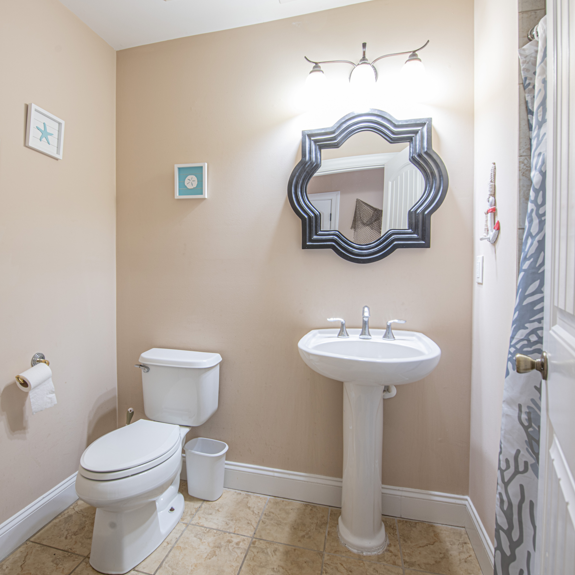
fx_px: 357
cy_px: 281
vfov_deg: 77.7
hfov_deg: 77.3
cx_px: 250
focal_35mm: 19
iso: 64
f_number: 9
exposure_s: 1.3
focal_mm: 14
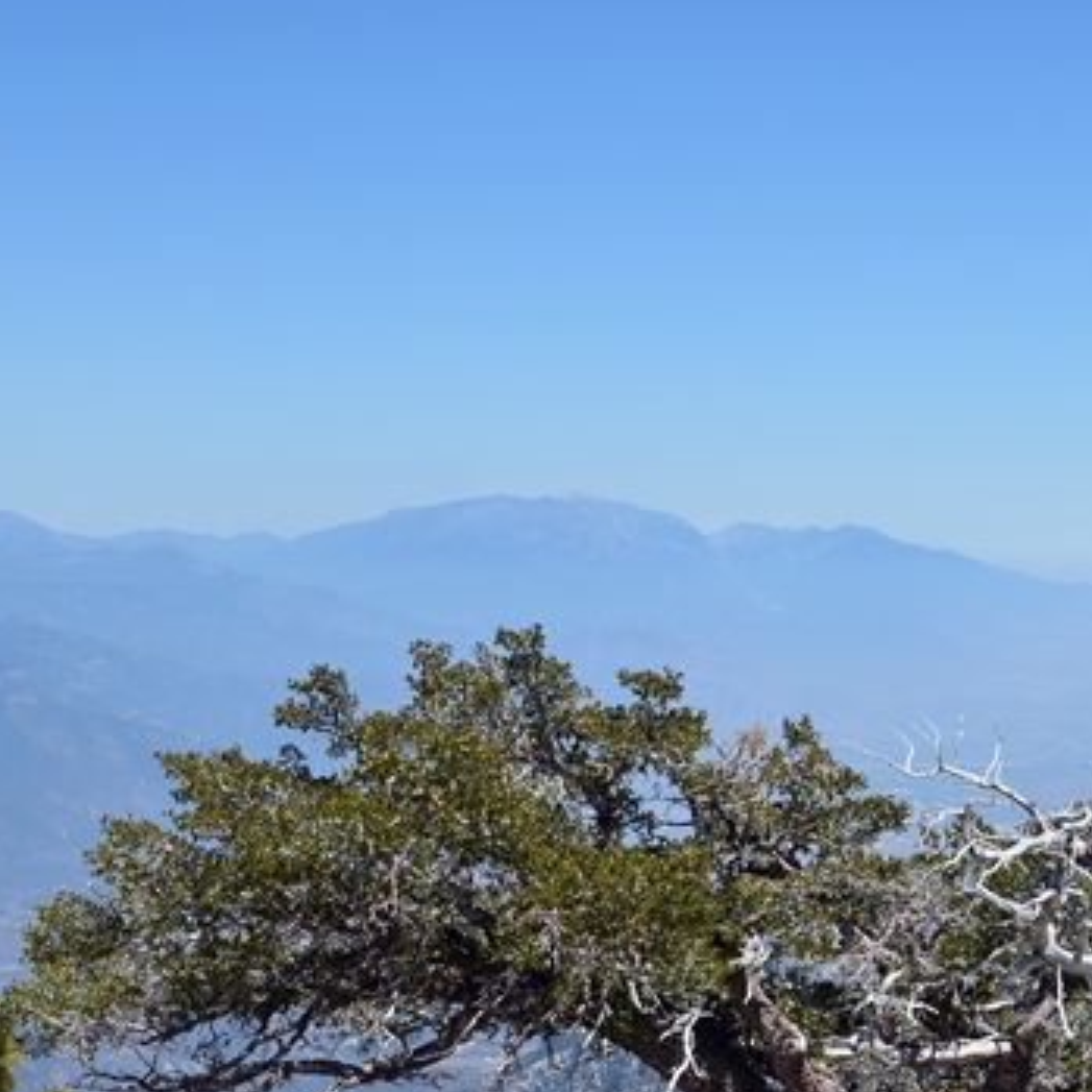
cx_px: 1070
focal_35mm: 95
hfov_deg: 17.9
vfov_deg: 18.1
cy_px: 842
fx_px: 3394
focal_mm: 29
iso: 100
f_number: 9
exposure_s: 1/320
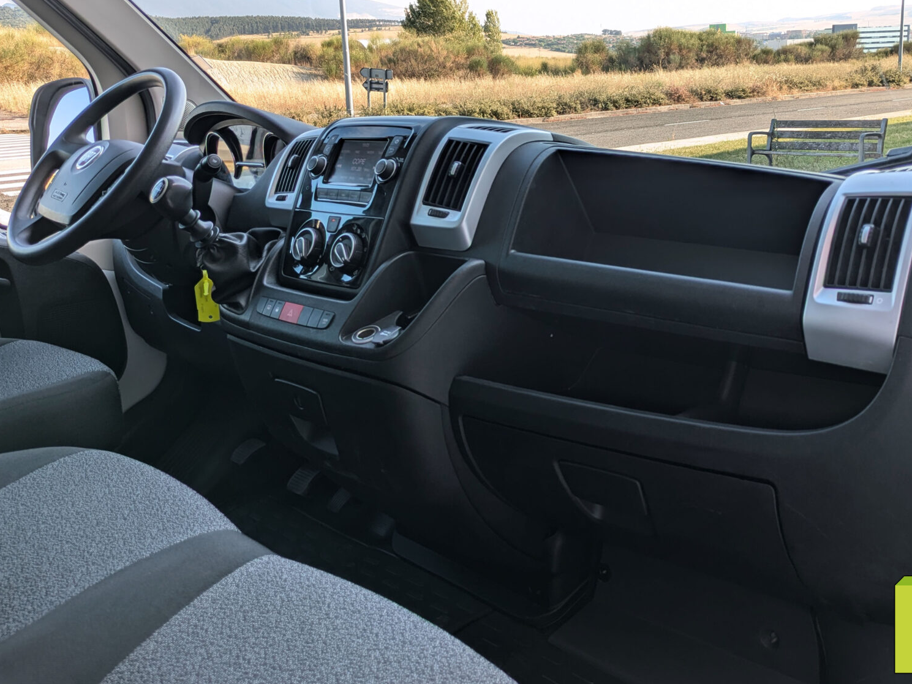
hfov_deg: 55.2
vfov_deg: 42.6
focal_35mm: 33
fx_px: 869
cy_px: 258
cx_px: 512
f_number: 1.8
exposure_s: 1/3200
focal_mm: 6.86
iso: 80
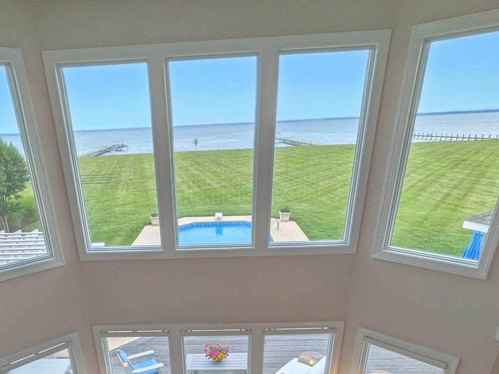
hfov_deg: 62.8
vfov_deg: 45.2
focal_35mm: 28
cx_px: 195
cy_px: 336
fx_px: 404
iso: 47
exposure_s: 1/822
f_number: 2.2
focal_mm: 1.85
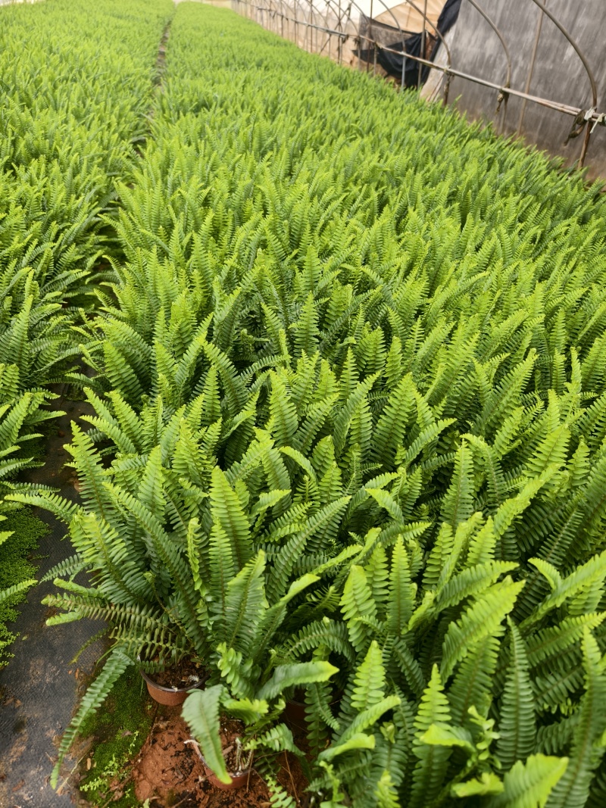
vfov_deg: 73.9
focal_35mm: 23
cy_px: 404
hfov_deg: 58.9
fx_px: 537
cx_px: 303
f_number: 1.75
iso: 62
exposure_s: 1/100
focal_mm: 8.67
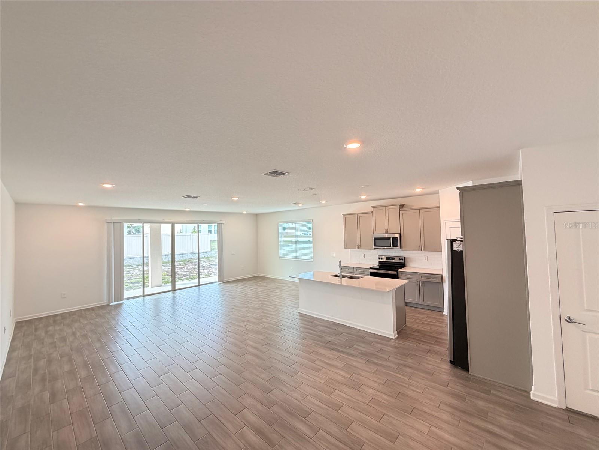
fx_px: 242
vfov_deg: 85.7
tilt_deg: +4.7
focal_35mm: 14
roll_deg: +3.2
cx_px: 300
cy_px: 225
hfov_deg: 102.1
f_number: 2.2
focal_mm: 2.22
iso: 250
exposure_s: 1/60
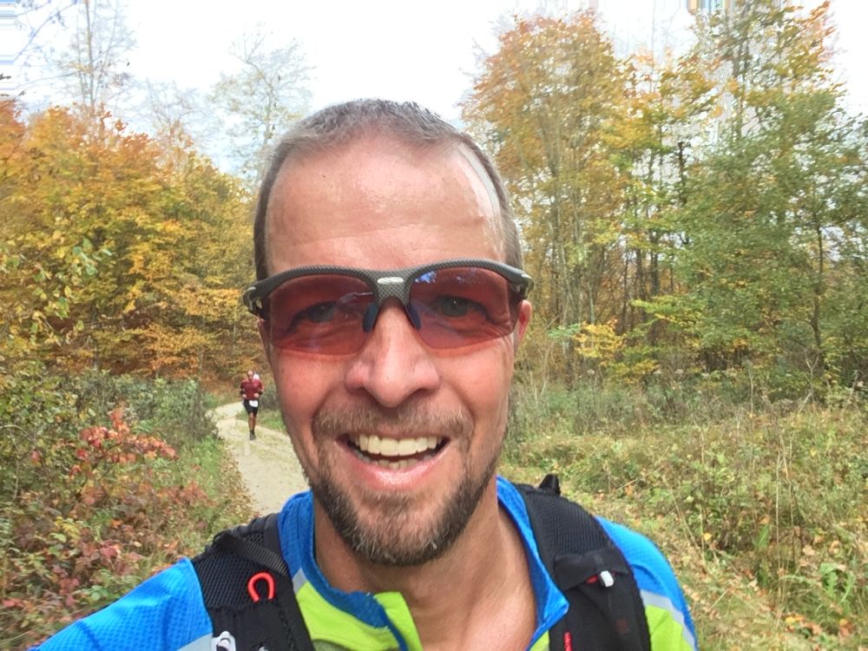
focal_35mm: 31
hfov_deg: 58.4
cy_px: 326
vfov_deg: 45.4
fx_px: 777
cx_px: 434
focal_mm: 2.15
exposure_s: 1/174
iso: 50
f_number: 2.4
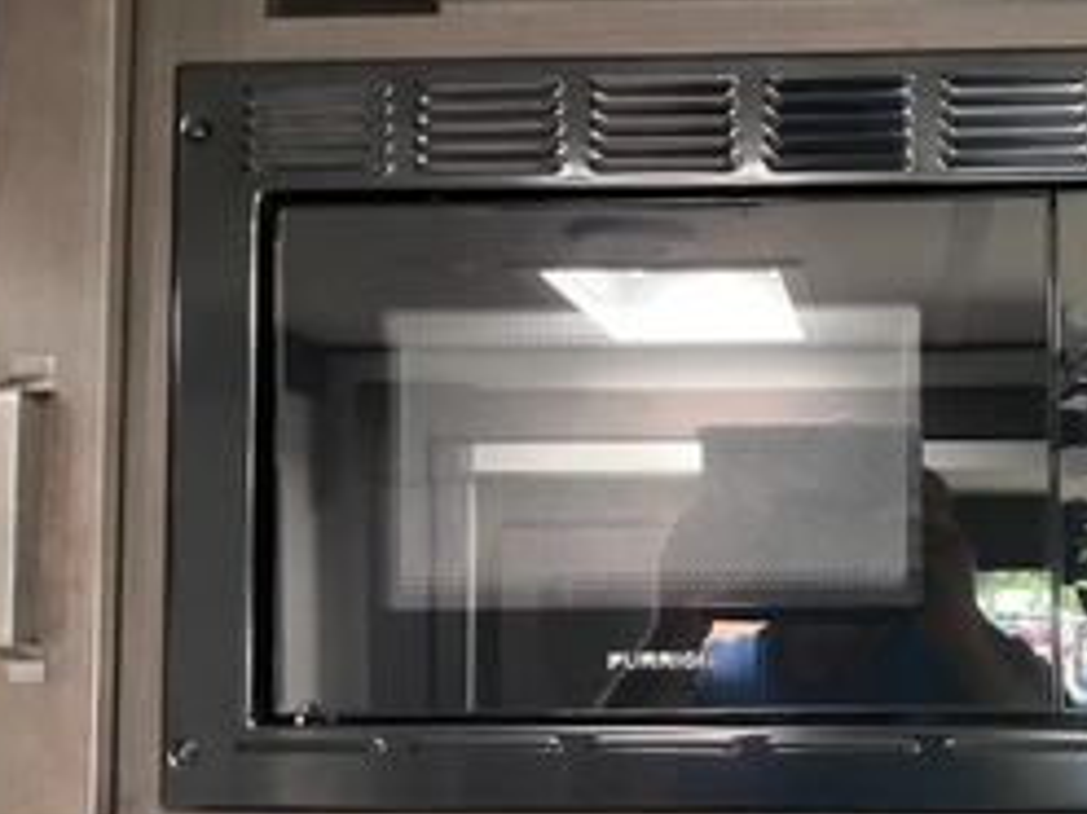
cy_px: 550
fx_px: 1475
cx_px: 819
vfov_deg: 30.6
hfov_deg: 39.3
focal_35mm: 47
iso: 320
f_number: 1.8
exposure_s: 1/40
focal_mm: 3
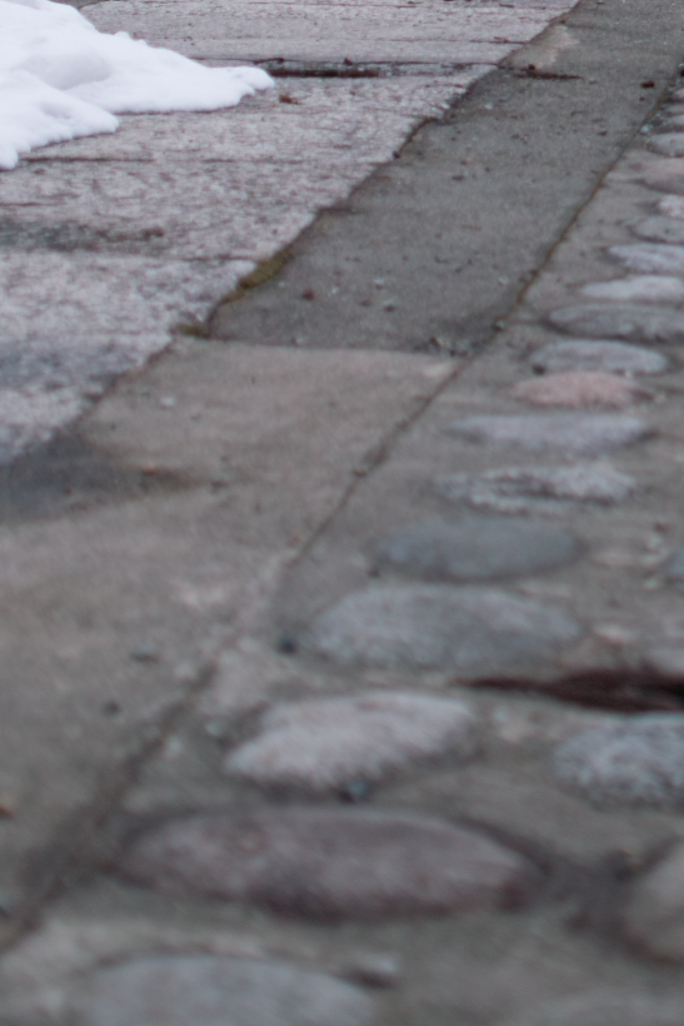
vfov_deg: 15.2
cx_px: 867
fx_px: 3760
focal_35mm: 132
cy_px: -29
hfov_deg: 10.2
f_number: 2.8
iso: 100
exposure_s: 1/80
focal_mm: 24.2
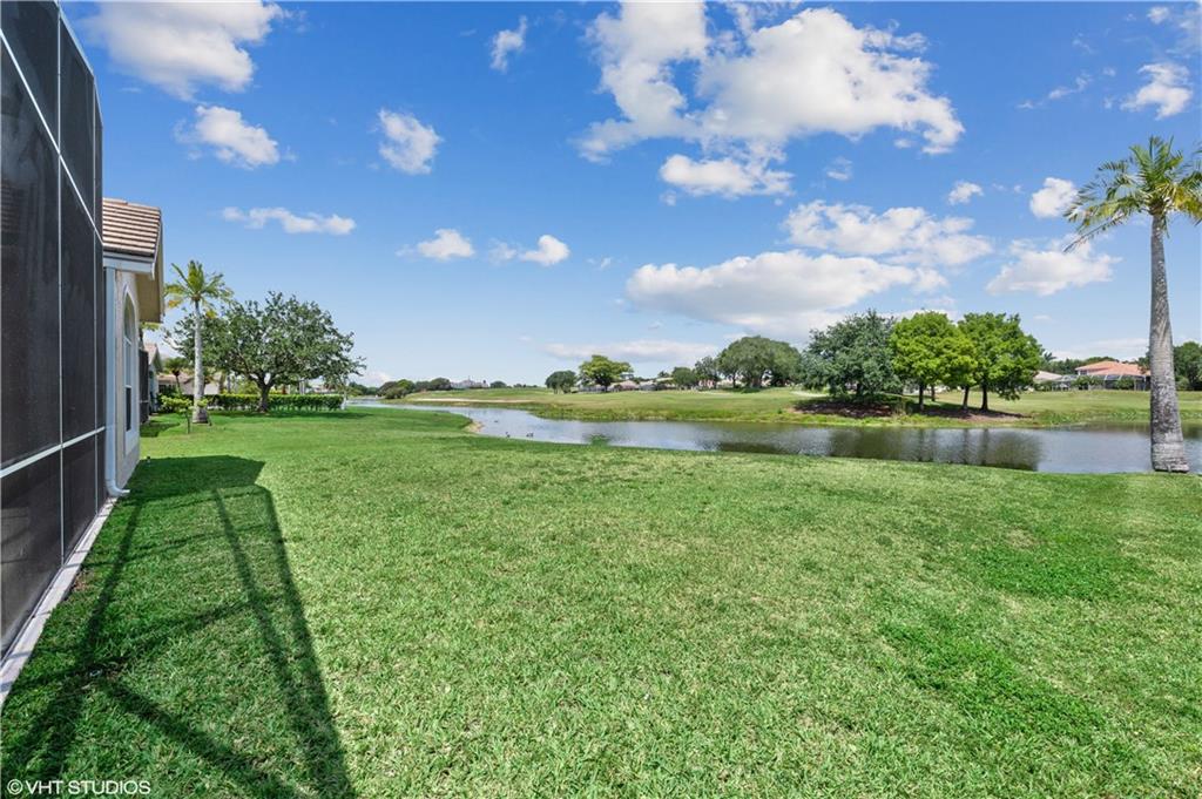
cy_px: 400
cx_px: 601
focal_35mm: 14
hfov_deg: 104.3
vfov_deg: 81.1
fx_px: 467
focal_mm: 14
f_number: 11
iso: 100
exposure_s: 1/200
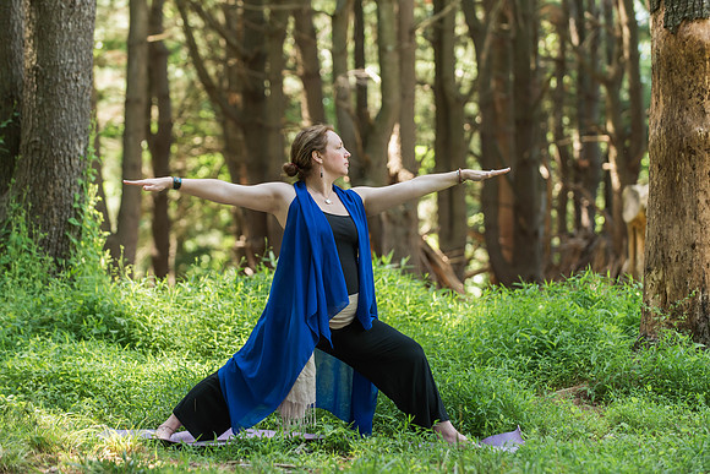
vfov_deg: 11.3
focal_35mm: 121
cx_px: 357
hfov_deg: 16.9
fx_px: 2392
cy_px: 229
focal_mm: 116
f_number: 3.5
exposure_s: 1/200
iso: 640
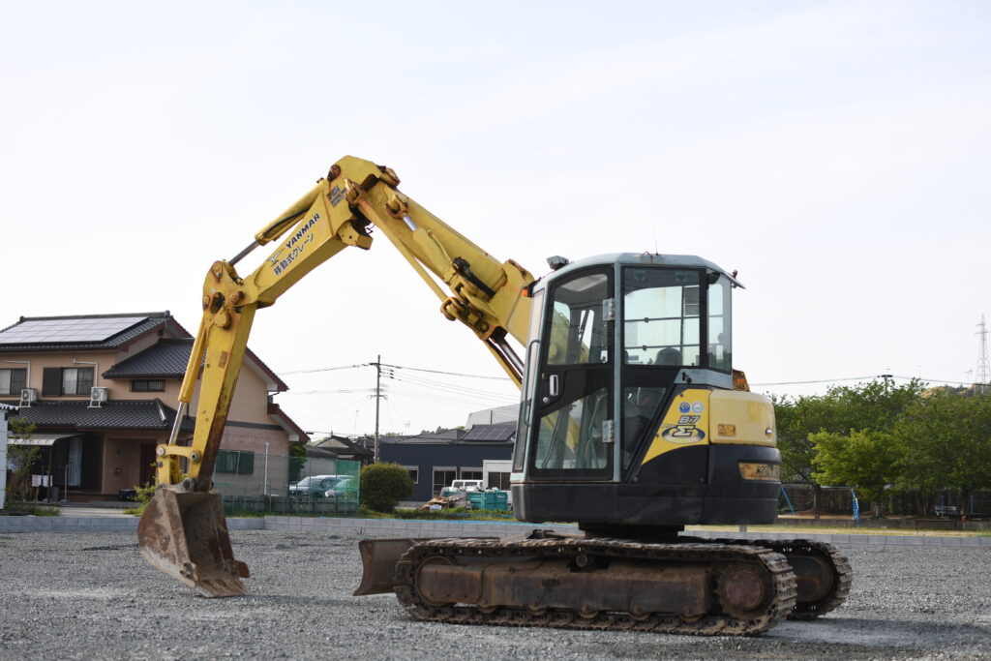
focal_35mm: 52
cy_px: 330
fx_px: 1445
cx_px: 496
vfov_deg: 25.8
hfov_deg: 37.8
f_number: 2.8
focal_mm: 35
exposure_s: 1/1000
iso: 100
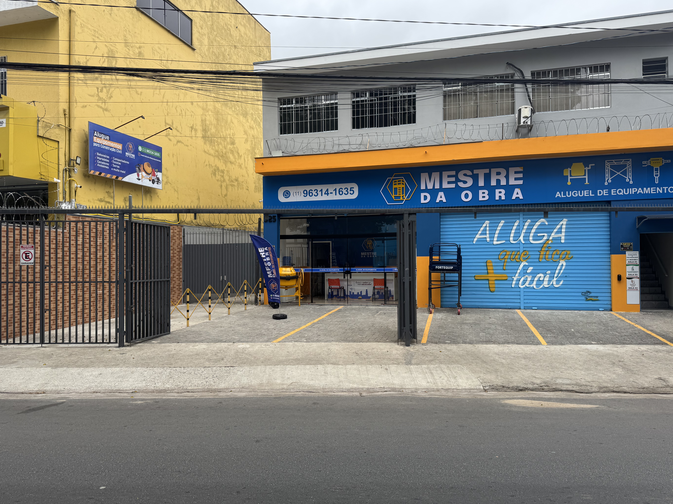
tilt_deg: +0.9
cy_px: 253
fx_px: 486
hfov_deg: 69.4
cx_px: 348
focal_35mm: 25
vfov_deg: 54.9
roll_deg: +0.9
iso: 80
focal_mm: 6.76
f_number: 1.78
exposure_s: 1/1215
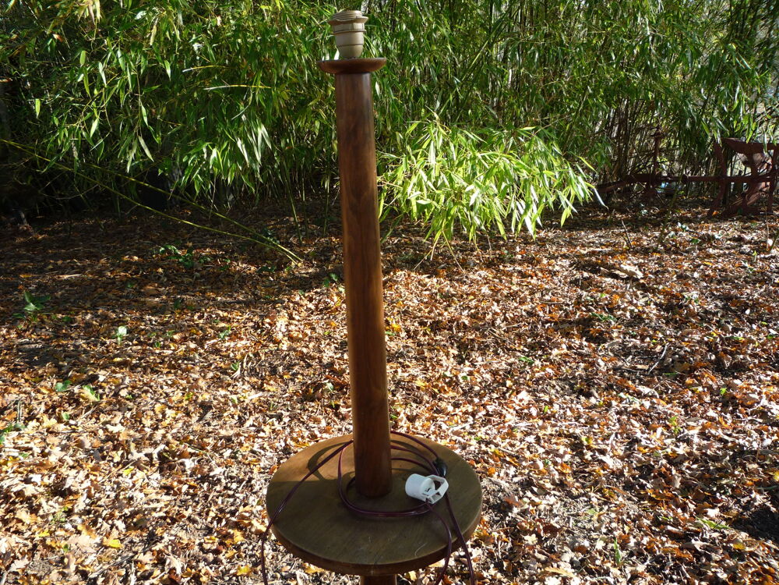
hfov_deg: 60.0
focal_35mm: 30
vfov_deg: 46.8
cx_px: 390
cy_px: 292
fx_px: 675
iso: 100
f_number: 3.5
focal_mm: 5.2
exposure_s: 1/100
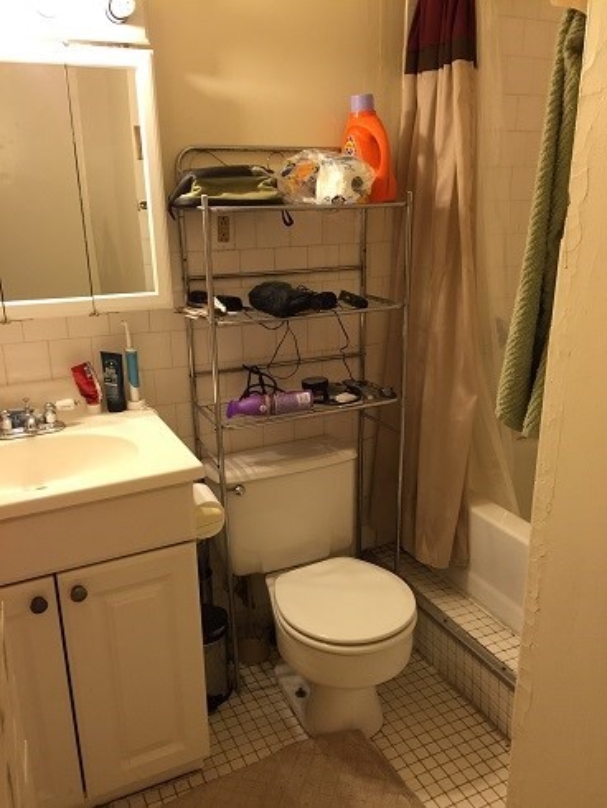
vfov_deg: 61.6
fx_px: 677
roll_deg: +0.3
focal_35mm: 29
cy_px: 404
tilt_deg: -18.2
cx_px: 304
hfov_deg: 48.3
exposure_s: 1/30
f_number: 2.2
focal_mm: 4.15
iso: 100
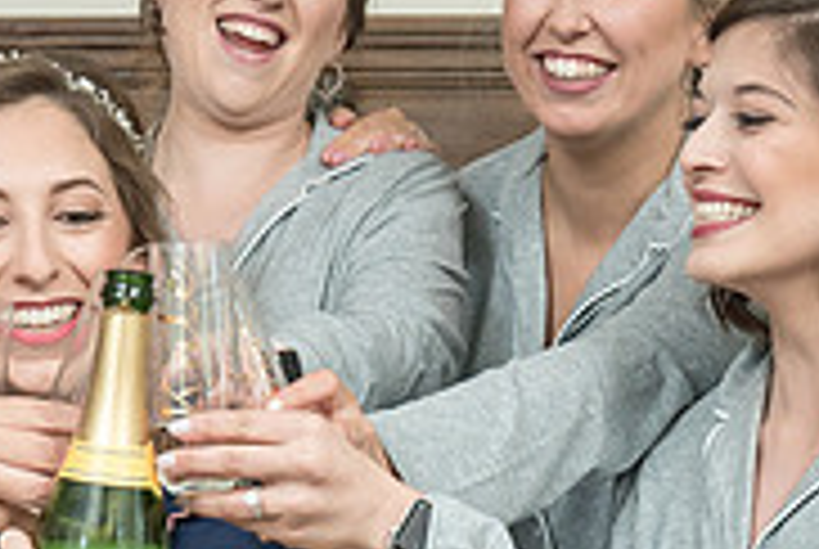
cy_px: 536
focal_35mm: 148
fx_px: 3372
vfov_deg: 9.3
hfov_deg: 13.8
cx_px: 193
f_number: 5.6
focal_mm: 35
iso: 2000
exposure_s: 1/200
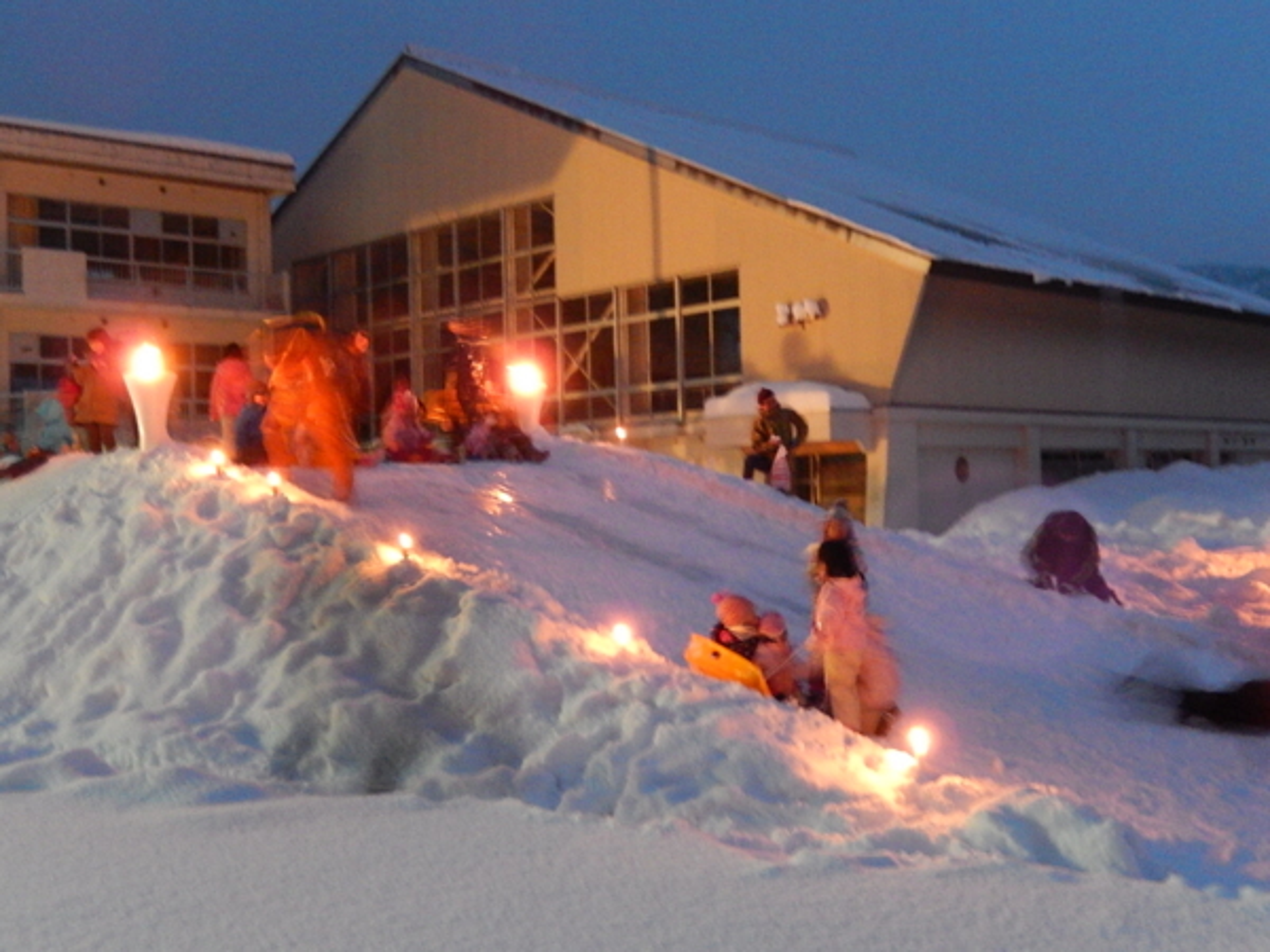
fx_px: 1504
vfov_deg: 35.1
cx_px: 635
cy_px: 476
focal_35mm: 41
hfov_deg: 45.8
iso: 1100
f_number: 4.2
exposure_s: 1
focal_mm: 7.3
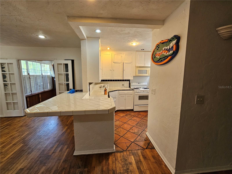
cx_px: 116
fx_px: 87
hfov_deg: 106.2
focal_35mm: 13
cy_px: 87
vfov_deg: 89.9
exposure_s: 1/60
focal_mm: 2.2
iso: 160
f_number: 2.2
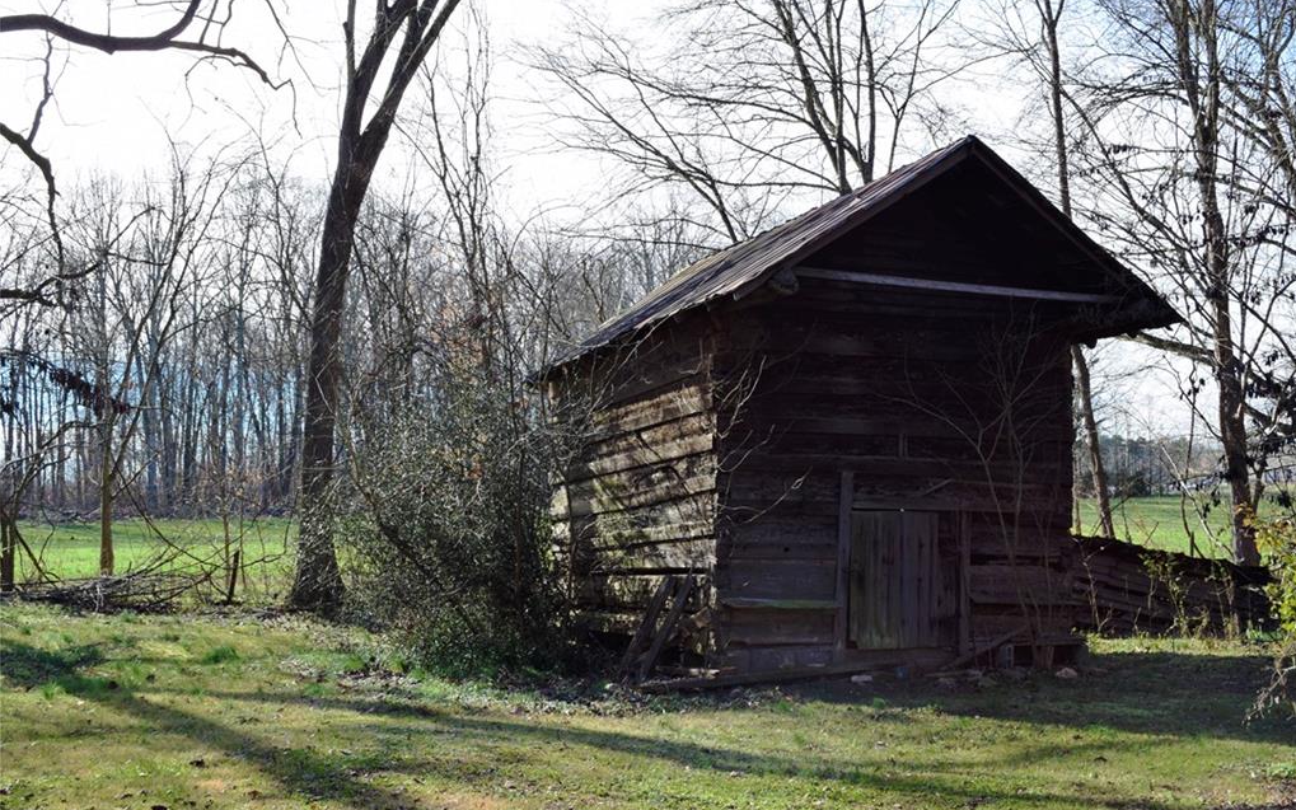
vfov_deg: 29.9
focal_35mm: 43
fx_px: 1519
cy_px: 409
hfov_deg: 46.2
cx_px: 650
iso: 400
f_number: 10
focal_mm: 28
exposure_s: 1/200
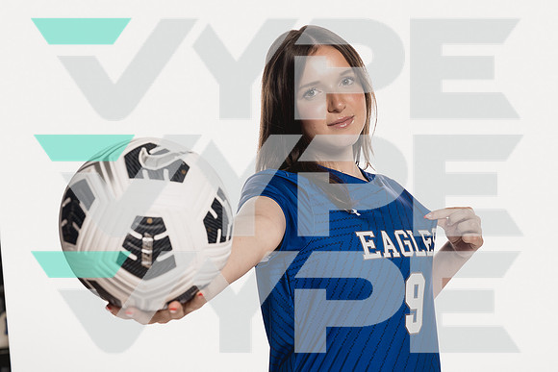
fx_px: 1211
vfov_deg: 17.5
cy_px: 182
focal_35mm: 78
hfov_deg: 25.9
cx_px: 273
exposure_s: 1/250
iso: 400
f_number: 5.6
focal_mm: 69
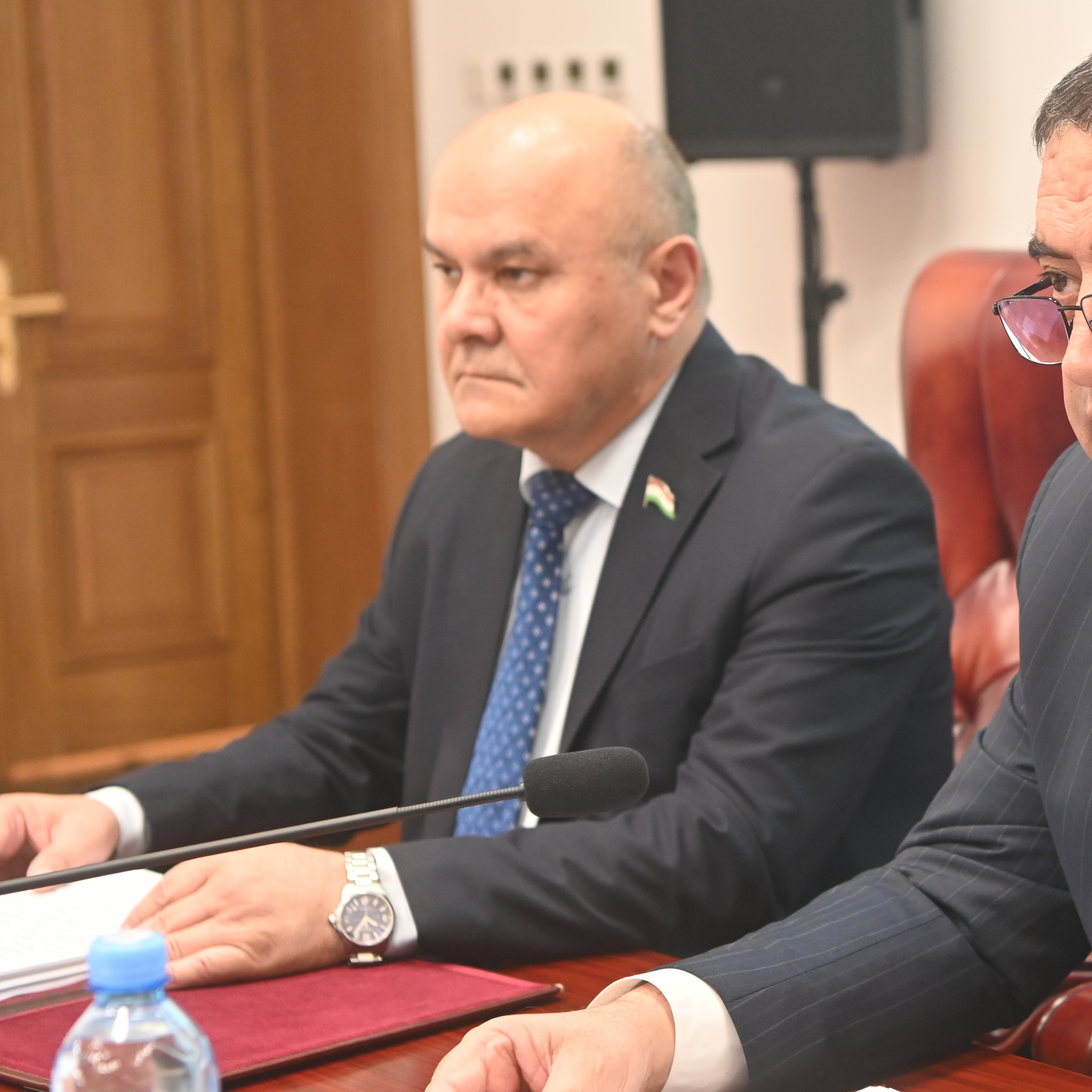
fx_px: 3212
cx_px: 1085
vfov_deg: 19.3
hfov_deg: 18.8
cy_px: 621
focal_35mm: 90
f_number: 3.5
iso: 1250
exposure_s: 1/50
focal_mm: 48
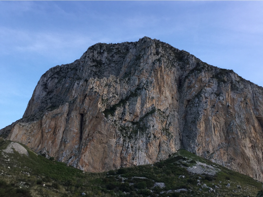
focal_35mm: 31
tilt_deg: +27.4
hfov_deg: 58.3
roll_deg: -1.5
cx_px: 132
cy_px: 98
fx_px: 236
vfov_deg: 45.5
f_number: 2.4
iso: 32
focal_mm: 3.3
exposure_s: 1/100
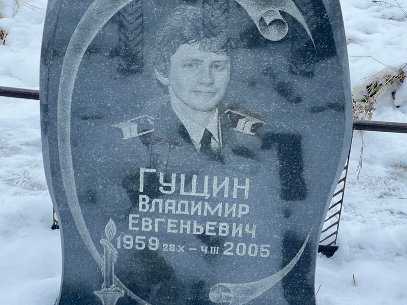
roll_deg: -3.3
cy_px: 152
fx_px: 905
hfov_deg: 25.3
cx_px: 204
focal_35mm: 77
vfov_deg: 19.1
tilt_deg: -25.3
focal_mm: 9
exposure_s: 1/73
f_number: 2.8
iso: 200
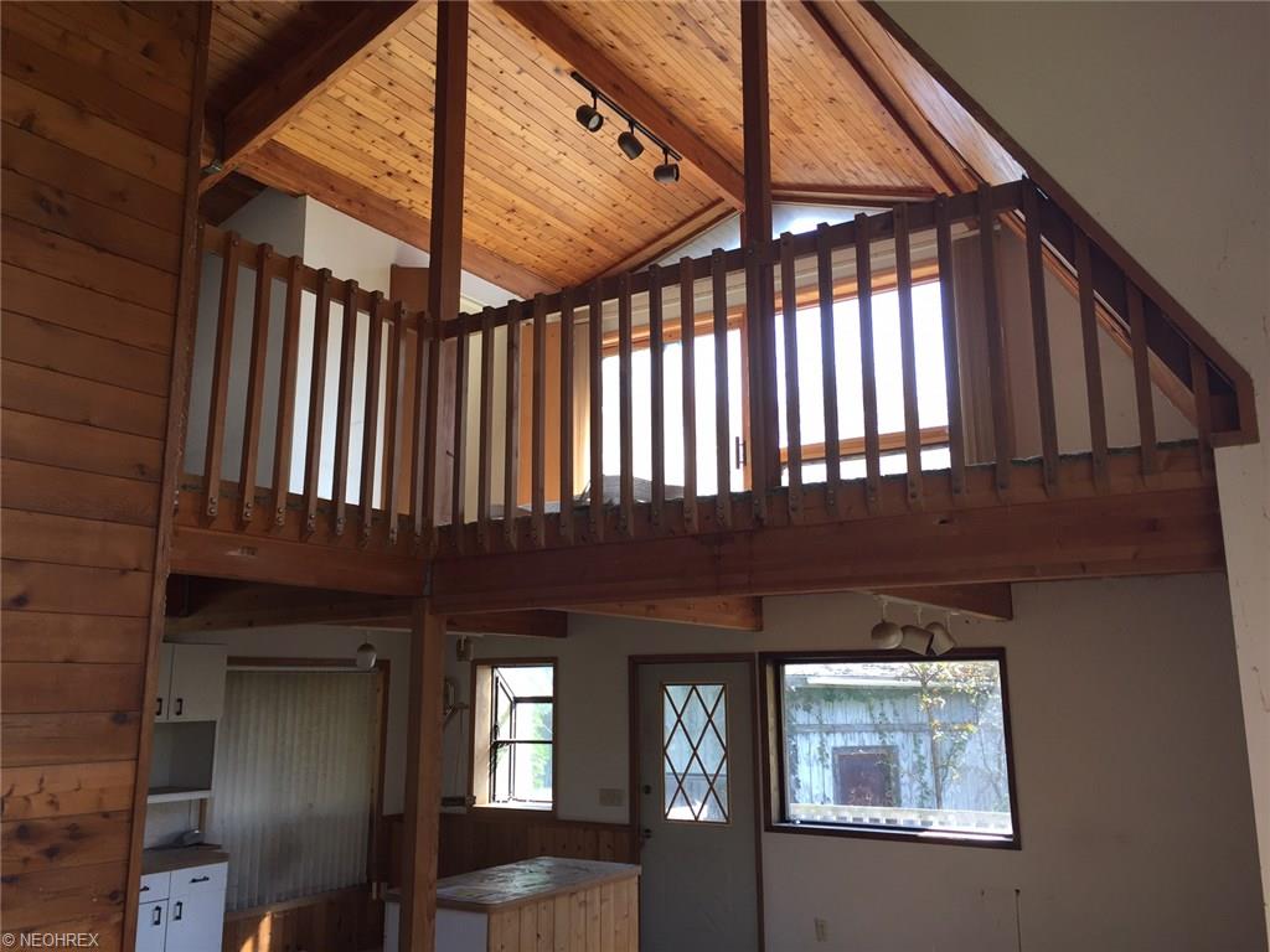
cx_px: 635
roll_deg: -0.1
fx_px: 1064
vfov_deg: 48.2
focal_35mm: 29
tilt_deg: +11.9
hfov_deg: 61.7
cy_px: 476
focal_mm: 4.15
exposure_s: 1/120
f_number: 2.2
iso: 50
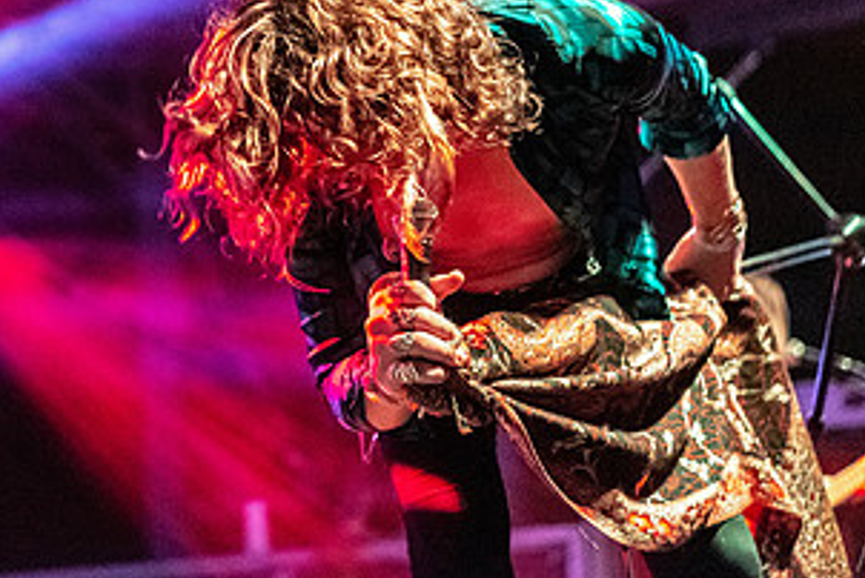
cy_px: 33
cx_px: 229
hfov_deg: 21.1
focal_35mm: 96
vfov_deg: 14.1
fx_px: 2309
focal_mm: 50
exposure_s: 1/200
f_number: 1.8
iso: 6400
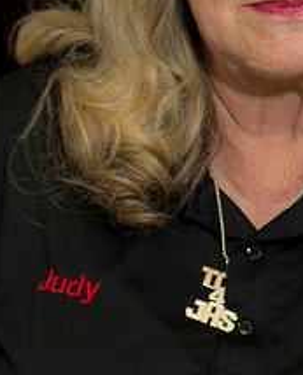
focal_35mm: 405
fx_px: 4511
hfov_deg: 3.8
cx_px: 437
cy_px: 163
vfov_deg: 4.8
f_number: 2.8
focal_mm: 95
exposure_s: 1/80
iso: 400
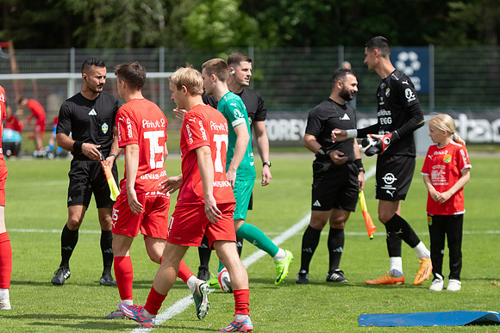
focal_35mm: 227
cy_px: 166
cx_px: 250
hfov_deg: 9.1
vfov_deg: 6.1
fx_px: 3149
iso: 110
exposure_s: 1/2000
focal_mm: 150
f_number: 3.2
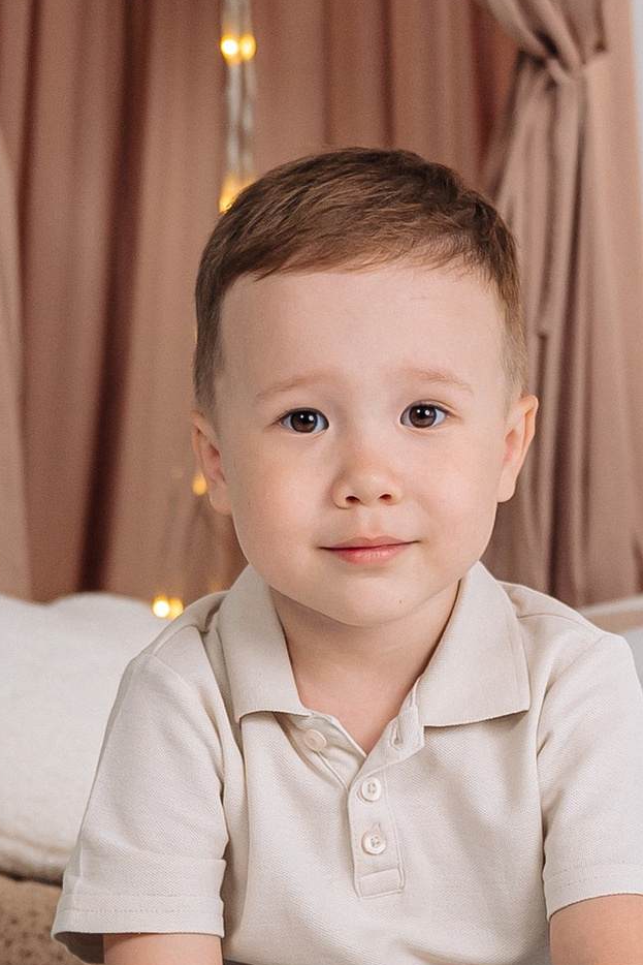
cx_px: 347
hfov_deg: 9.3
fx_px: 3963
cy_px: 550
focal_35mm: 148
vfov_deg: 13.9
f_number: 2.8
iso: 320
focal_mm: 36
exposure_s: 1/320
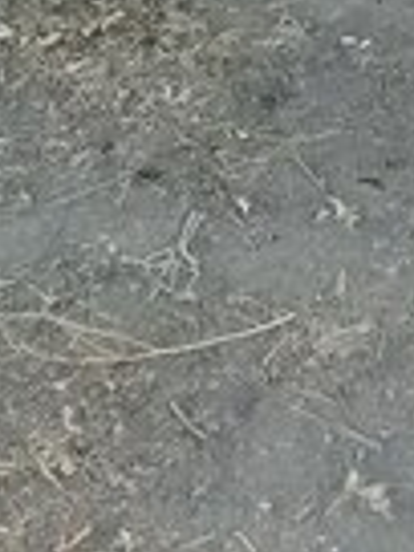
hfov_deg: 12.4
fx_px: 1802
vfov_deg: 15.4
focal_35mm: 113
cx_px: 637
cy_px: -386
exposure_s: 1/33
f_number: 2.2
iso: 160
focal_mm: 3.3
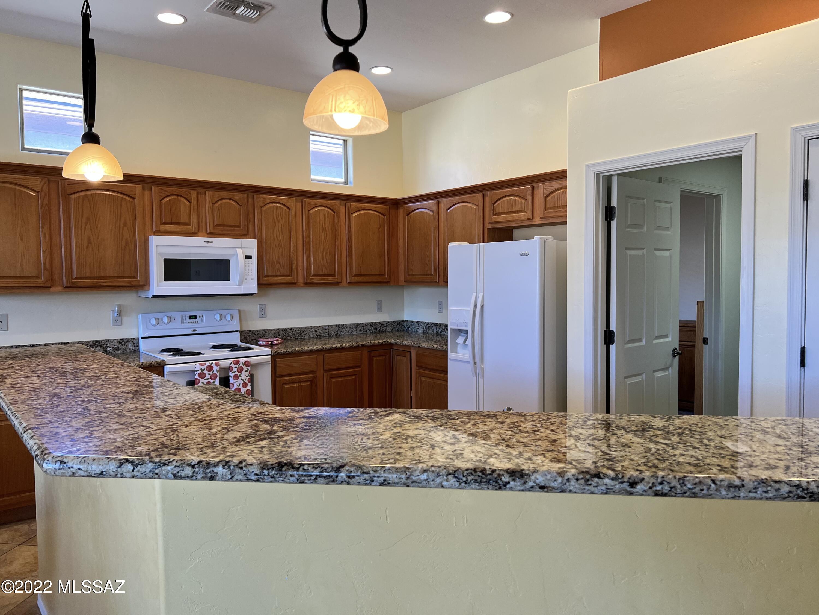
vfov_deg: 53.1
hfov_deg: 67.3
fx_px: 615
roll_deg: +0.8
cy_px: 308
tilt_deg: -3.6
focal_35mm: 26
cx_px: 410
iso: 100
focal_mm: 5.7
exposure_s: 1/120
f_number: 1.5
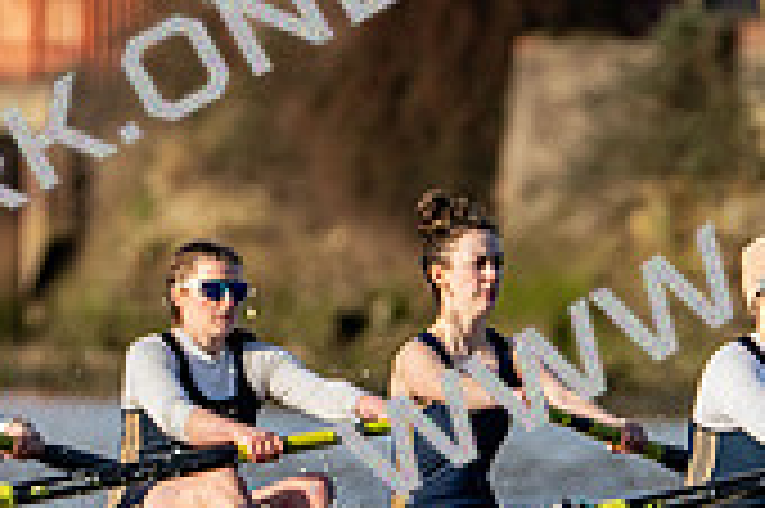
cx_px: 891
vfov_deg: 0.9
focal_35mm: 1456
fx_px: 30910
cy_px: 510
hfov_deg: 1.4
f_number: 6.3
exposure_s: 1/2000
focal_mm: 426
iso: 400
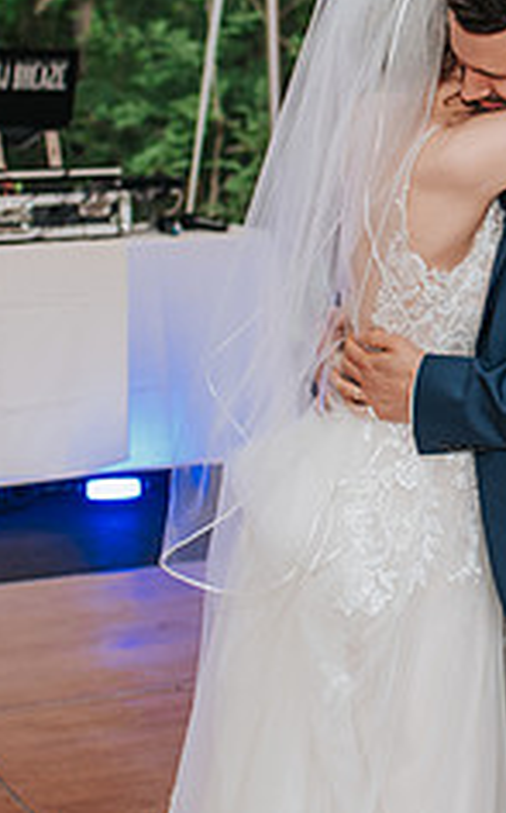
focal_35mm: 102
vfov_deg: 20.3
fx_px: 2256
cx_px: 532
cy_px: 234
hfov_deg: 12.6
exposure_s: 1/125
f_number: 2.8
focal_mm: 35
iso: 450
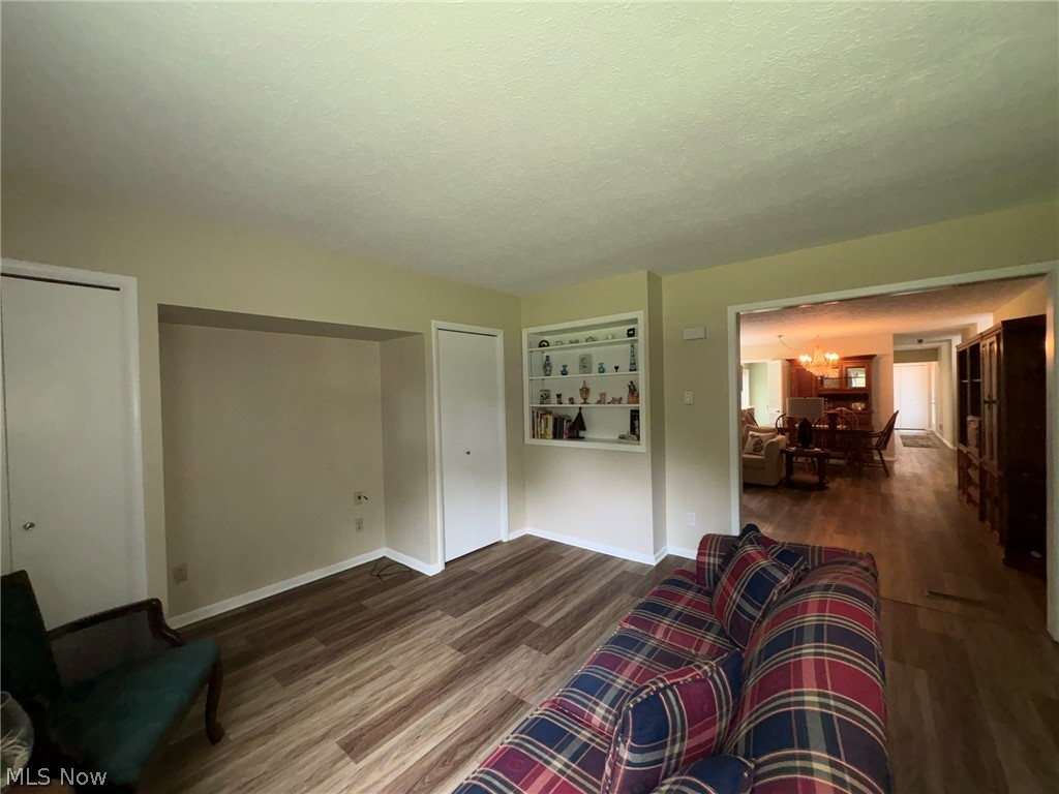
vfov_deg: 85.7
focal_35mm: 14
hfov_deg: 102.1
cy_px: 397
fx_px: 428
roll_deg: +1.5
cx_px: 530
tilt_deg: -1.0
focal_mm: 2.22
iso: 100
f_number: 2.2
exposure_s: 1/60
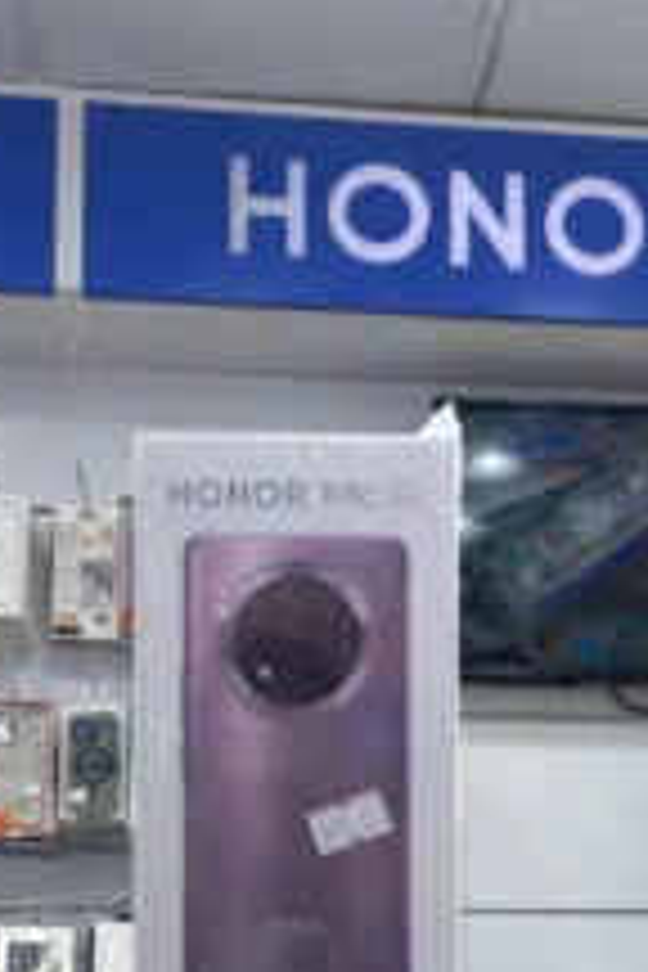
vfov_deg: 36.9
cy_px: 891
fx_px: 1350
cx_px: 356
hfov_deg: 27.0
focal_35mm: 50
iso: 32
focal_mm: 4.25
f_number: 1.8
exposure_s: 1/204
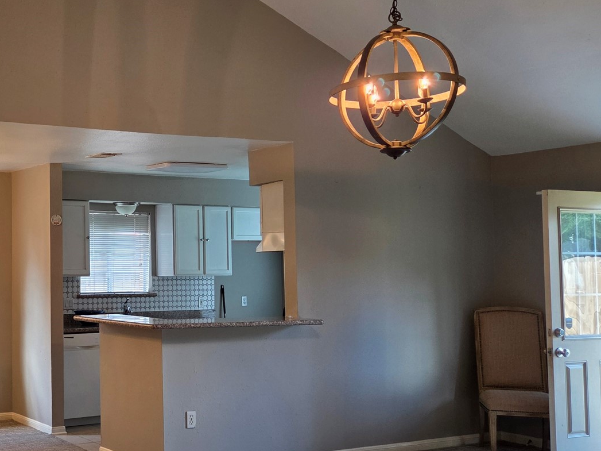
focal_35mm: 45
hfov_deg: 38.2
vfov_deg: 32.2
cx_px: 24
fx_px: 781
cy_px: 236
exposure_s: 1/120
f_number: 1.8
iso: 125
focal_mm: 5.4
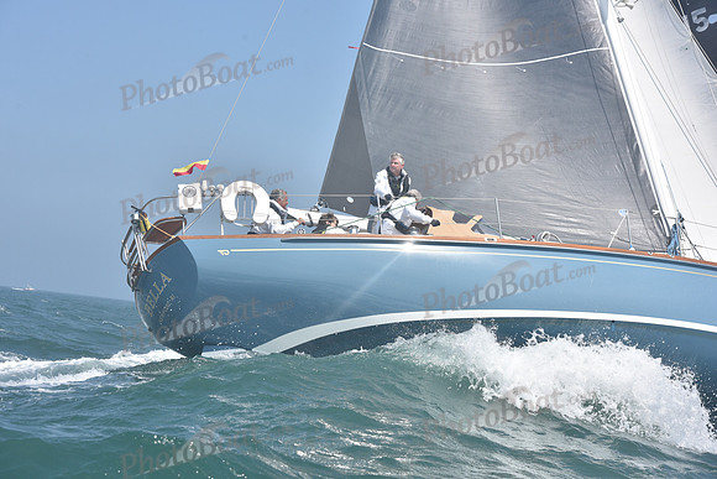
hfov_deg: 28.8
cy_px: 240
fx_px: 1394
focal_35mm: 70
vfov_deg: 19.5
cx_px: 358
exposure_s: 1/1000
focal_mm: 70
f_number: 10
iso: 320
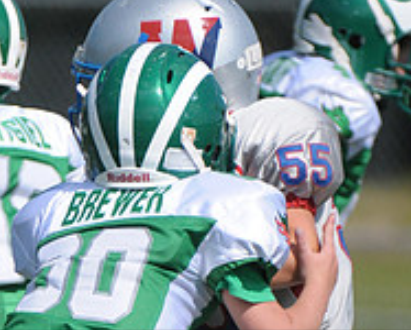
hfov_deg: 1.5
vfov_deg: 1.2
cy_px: 436
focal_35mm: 1306
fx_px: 15903
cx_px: 122
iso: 640
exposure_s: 1/6400
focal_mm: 300
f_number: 4
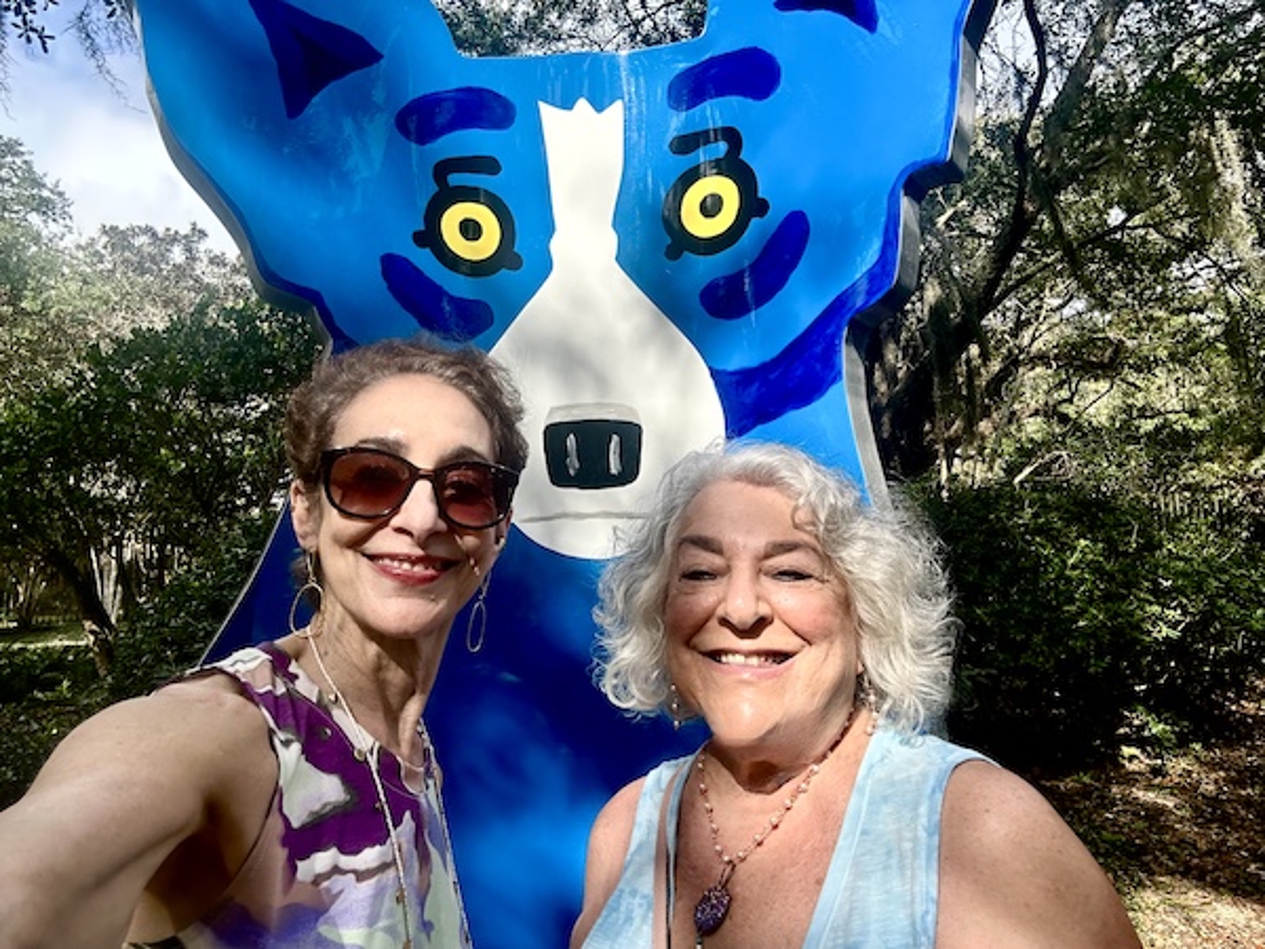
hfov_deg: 73.9
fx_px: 841
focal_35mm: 23
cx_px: 632
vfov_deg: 58.9
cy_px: 474
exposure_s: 1/487
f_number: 1.9
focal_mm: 2.69
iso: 25
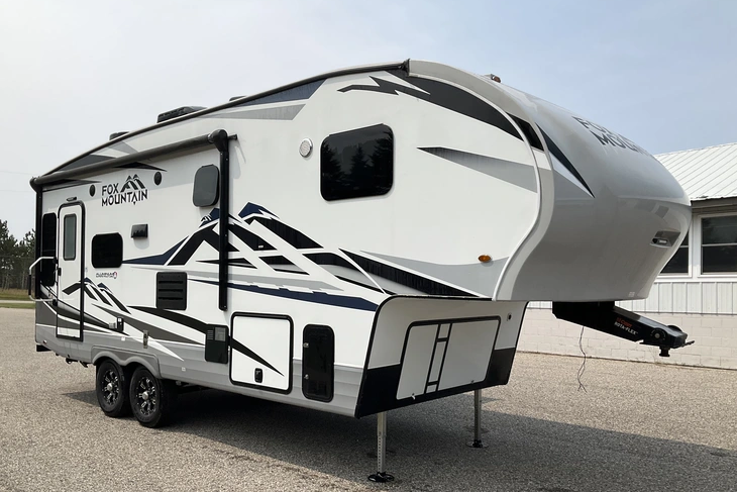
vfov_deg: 42.3
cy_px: 269
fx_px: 635
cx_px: 362
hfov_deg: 60.3
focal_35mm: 31
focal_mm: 3
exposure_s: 1/3125
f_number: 1.8
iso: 25
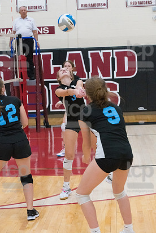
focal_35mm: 87
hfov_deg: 15.7
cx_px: 78
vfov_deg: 23.4
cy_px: 116
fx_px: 565
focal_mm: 80
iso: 6400
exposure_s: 1/1000
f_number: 4.5
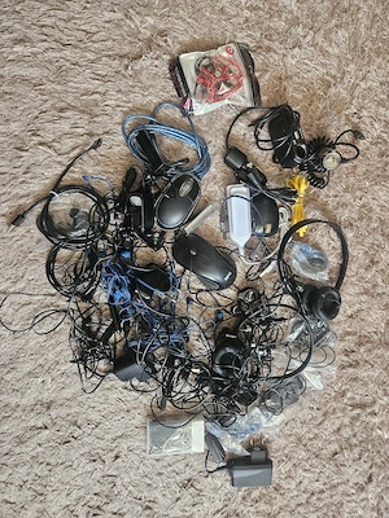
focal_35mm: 23
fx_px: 345
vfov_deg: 73.9
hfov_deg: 58.9
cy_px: 259
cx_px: 194
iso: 640
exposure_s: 1/33.4
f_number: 1.8
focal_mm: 5.4
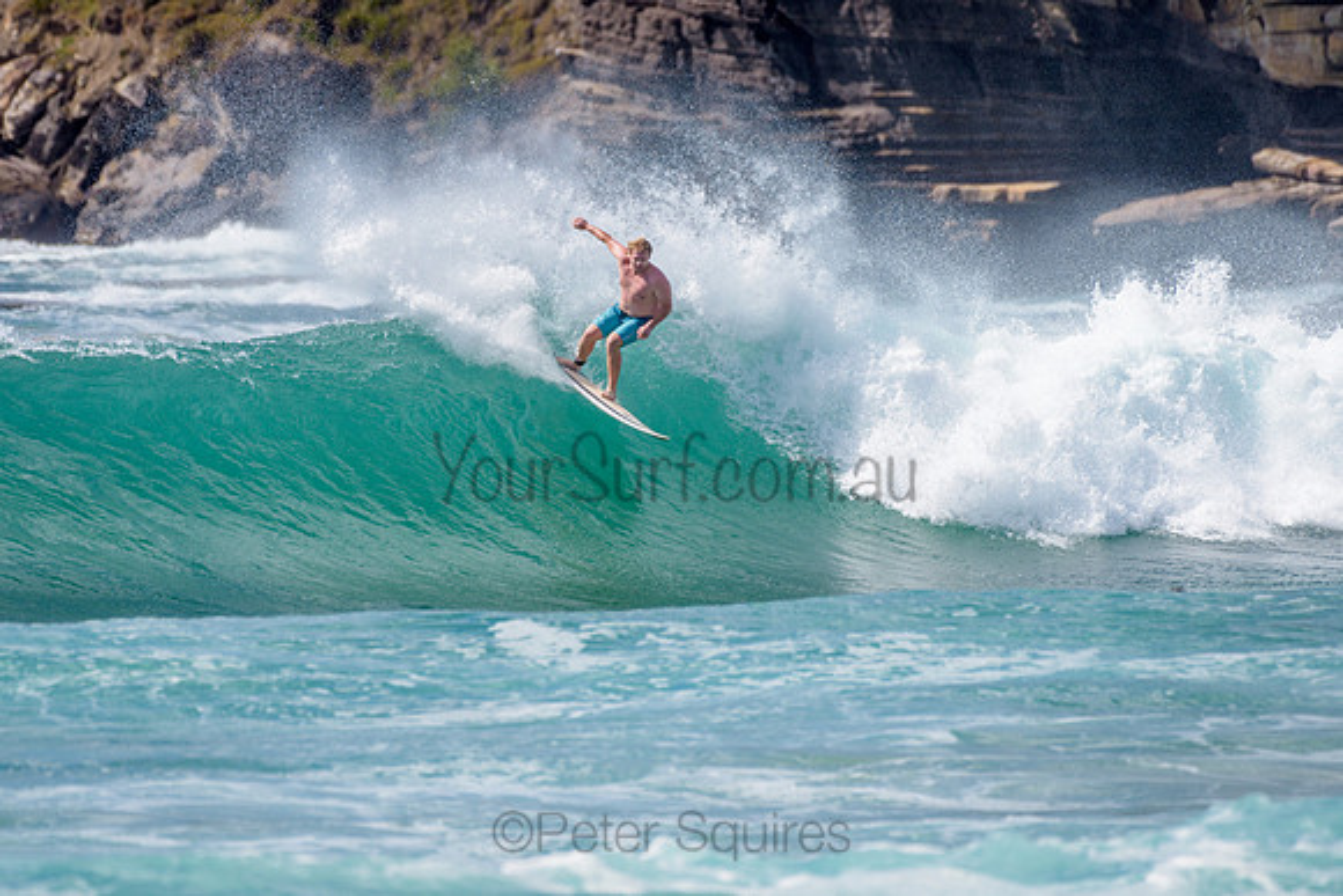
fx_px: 22877
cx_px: 607
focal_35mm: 613
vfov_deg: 2.2
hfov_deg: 3.4
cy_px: 347
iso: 100
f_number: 5.6
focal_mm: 500
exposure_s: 1/2000
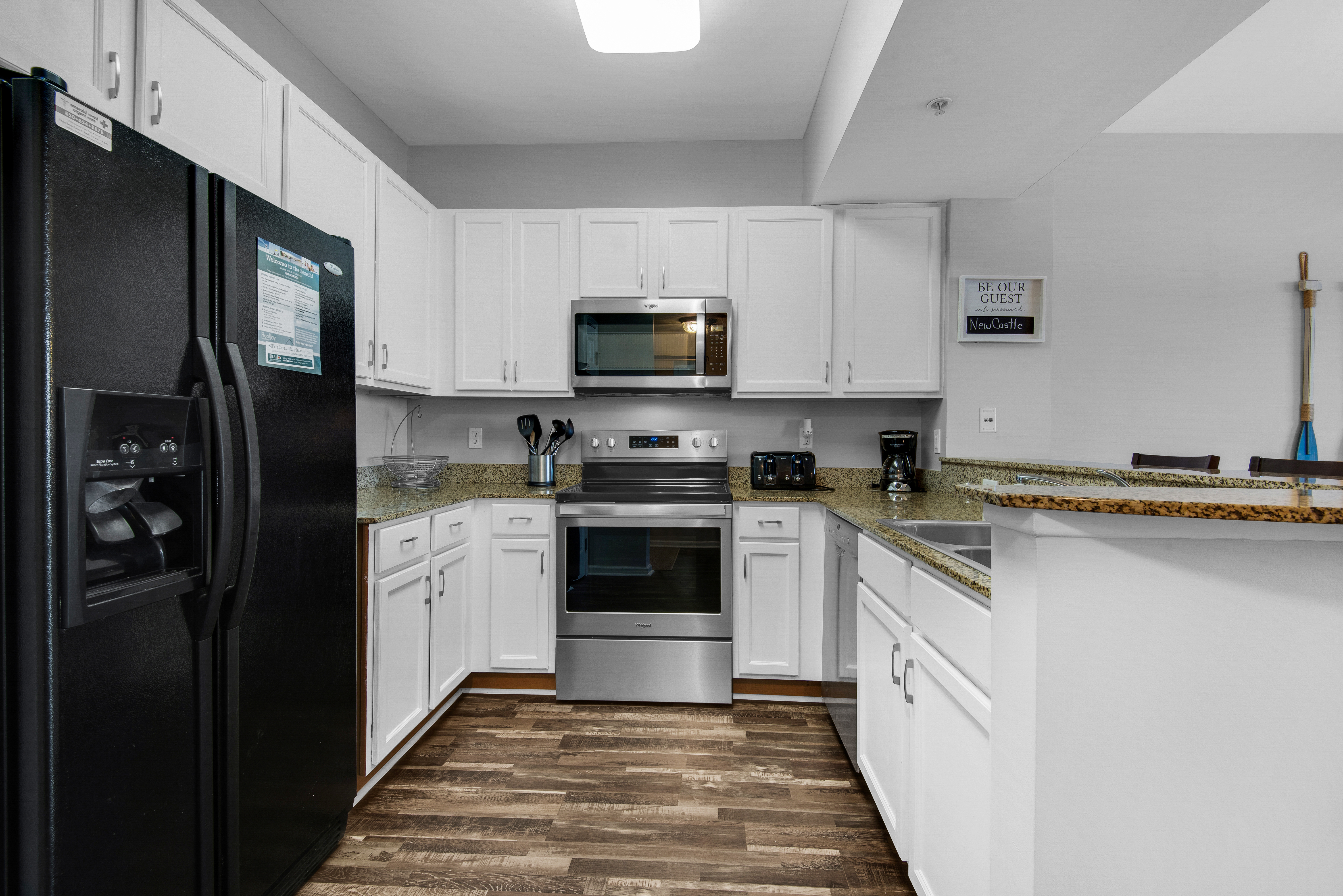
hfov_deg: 96.7
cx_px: 672
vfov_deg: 73.8
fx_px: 597
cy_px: 448
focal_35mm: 16
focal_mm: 16
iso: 200
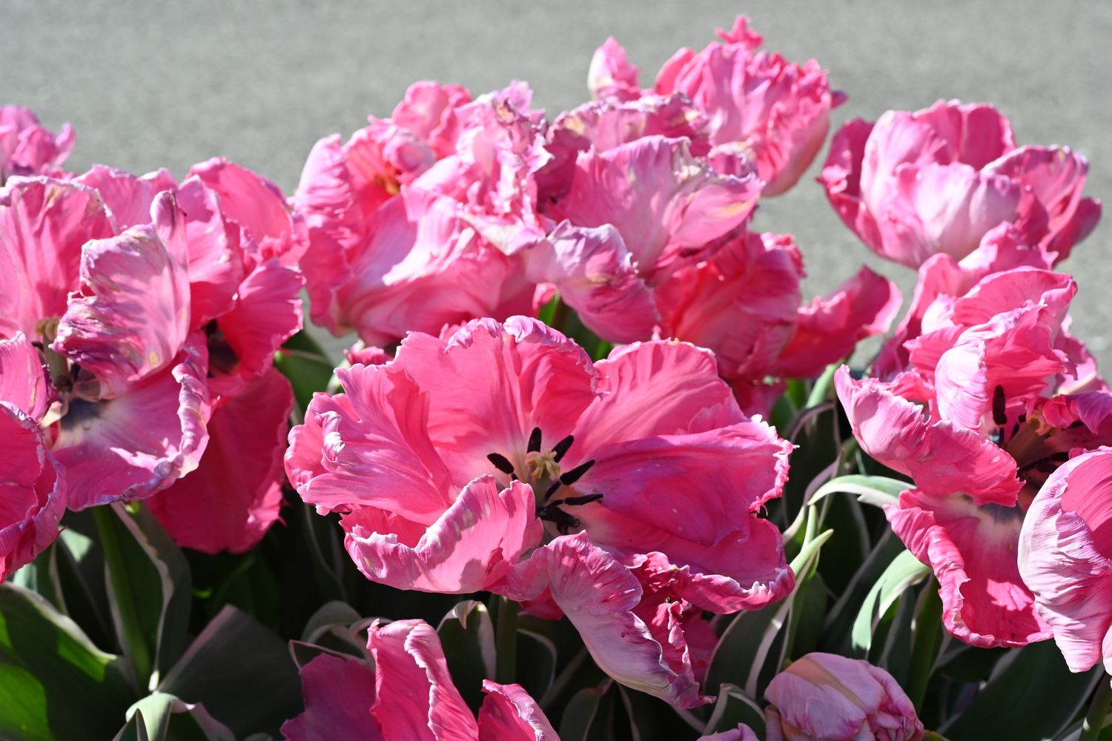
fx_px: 1544
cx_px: 556
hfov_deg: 39.6
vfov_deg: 27.0
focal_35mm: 50
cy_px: 370
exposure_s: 1/500
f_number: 13
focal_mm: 50
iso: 640
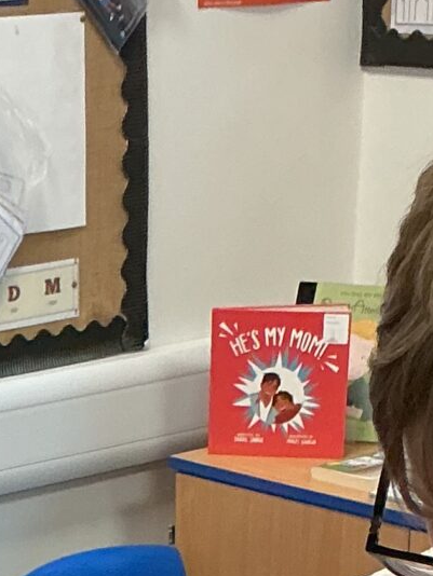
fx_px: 2316
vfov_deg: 12.2
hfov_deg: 10.6
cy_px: 1237
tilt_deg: -31.1
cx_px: 28
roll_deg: +2.1
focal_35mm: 139
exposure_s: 1/60
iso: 100
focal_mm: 3
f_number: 1.8
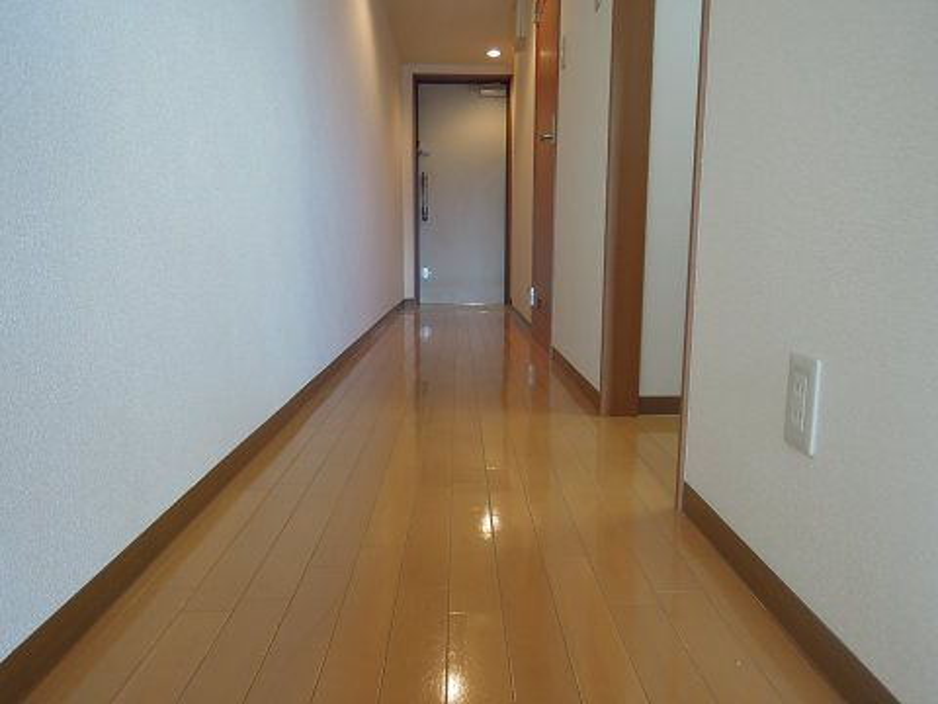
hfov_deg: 71.6
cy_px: 352
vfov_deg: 56.8
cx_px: 469
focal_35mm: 24
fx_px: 650
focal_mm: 4.3
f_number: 2.8
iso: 180
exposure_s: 1/30
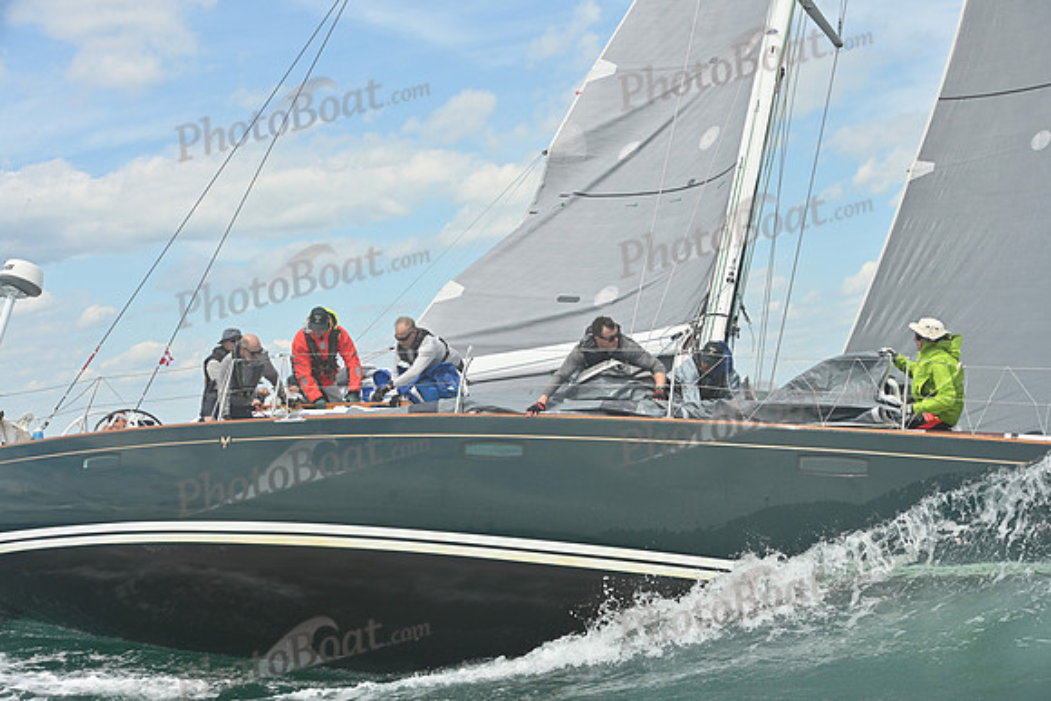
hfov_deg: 28.8
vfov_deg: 19.5
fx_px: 2044
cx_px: 526
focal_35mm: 70
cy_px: 350
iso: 320
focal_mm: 70
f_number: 8
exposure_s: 1/1250
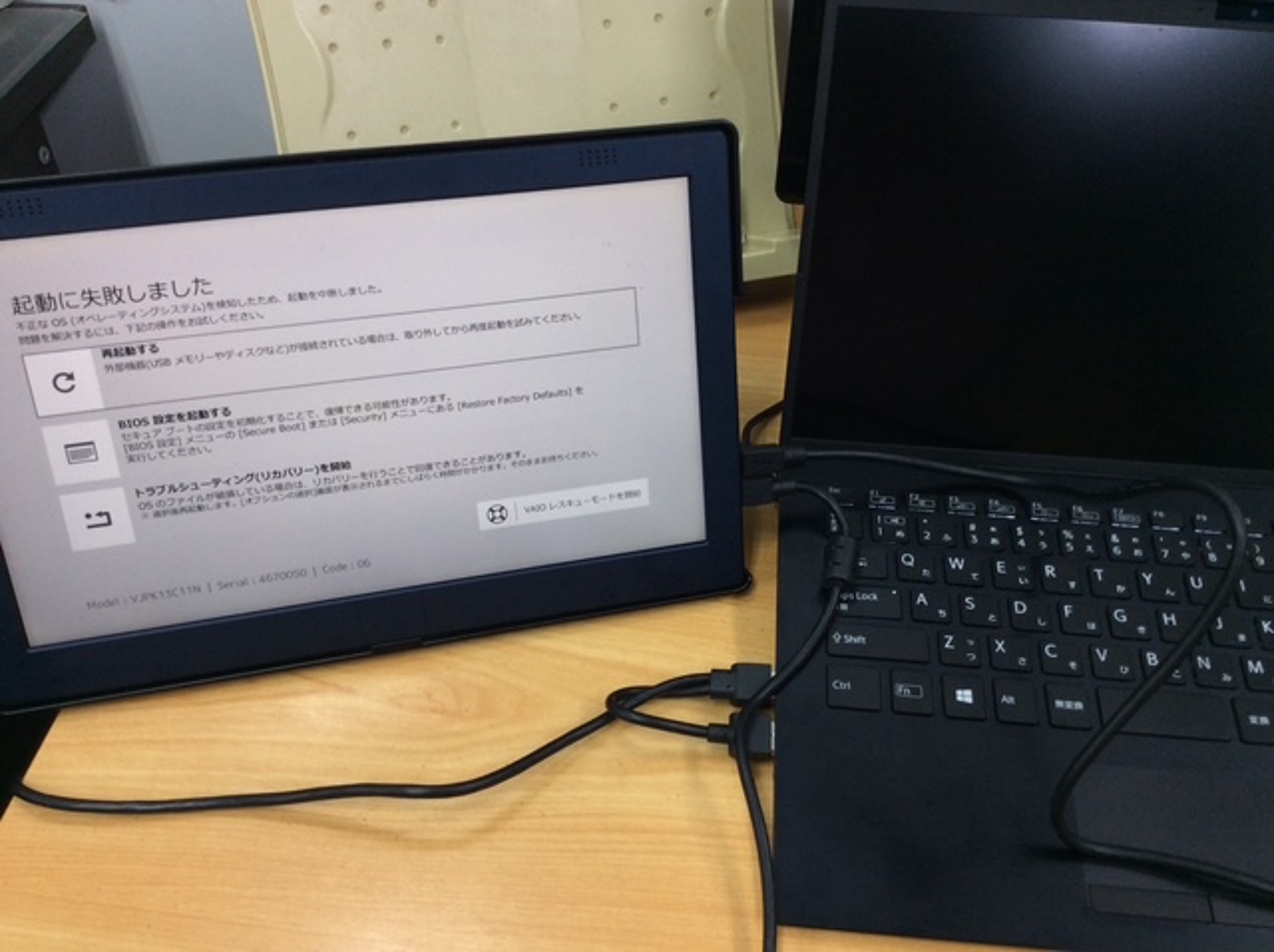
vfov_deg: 44.1
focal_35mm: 32
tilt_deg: -46.9
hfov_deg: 56.9
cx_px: 637
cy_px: 476
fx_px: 1176
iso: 40
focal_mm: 3.3
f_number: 2.4
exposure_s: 1/24
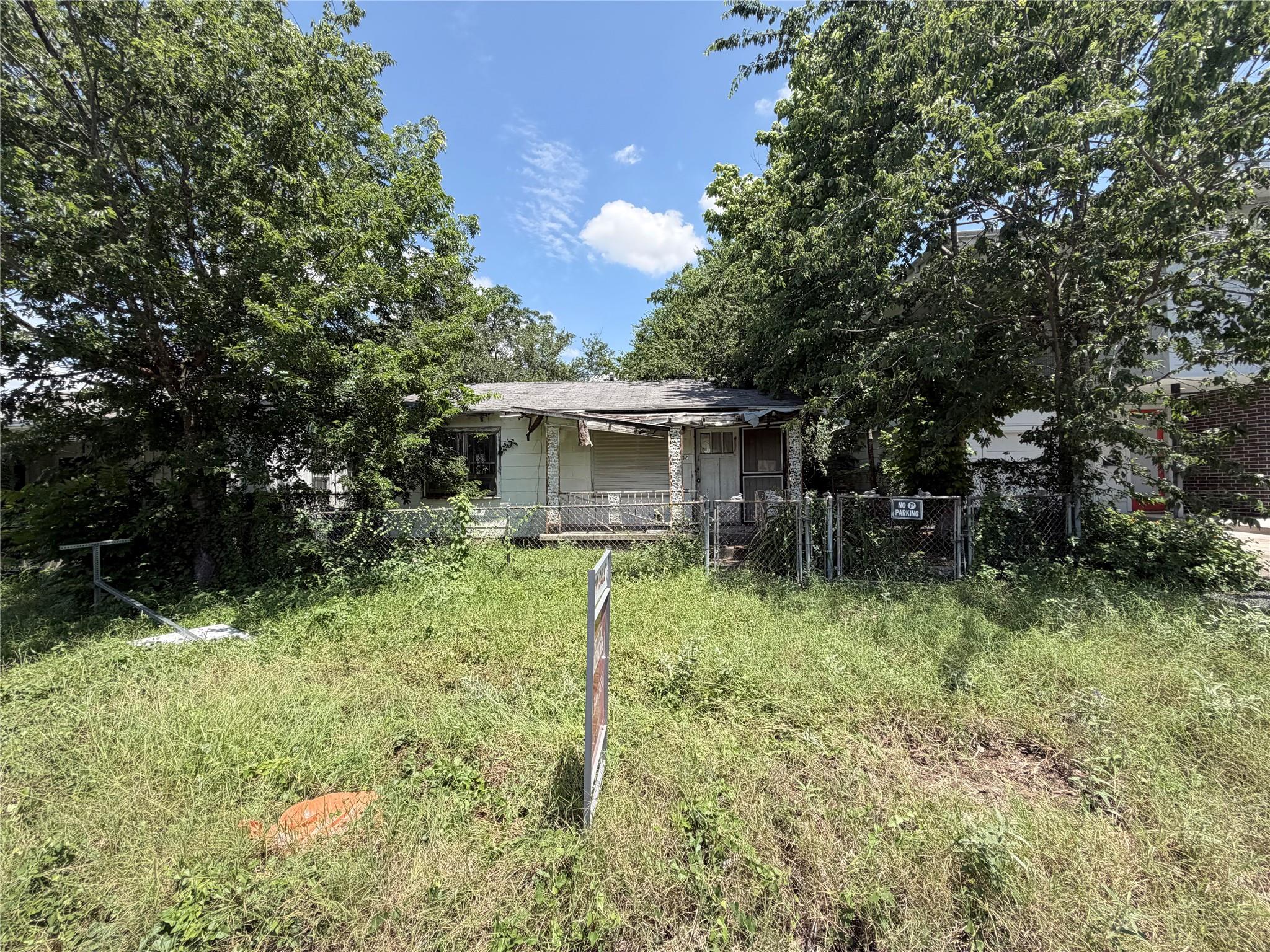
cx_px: 635
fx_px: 514
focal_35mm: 14
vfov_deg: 85.7
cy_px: 476
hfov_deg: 102.1
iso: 40
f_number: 2.2
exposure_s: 1/770
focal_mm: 2.22
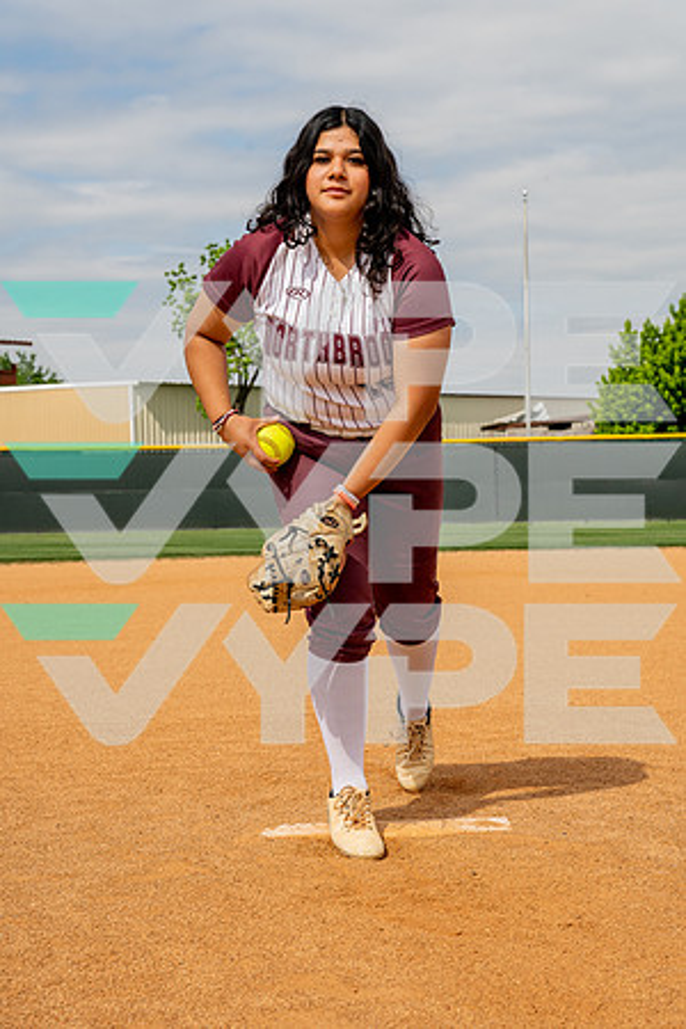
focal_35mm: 65
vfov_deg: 31.0
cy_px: 514
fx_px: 1858
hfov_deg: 20.9
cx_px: 343
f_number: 9
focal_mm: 65
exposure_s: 1/640
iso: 100
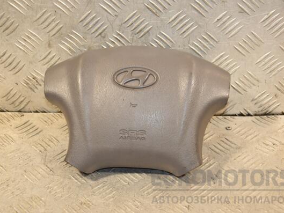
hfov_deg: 23.0
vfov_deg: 17.4
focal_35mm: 85
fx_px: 698
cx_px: 141
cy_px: 106
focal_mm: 52
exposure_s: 1/160
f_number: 5
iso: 800
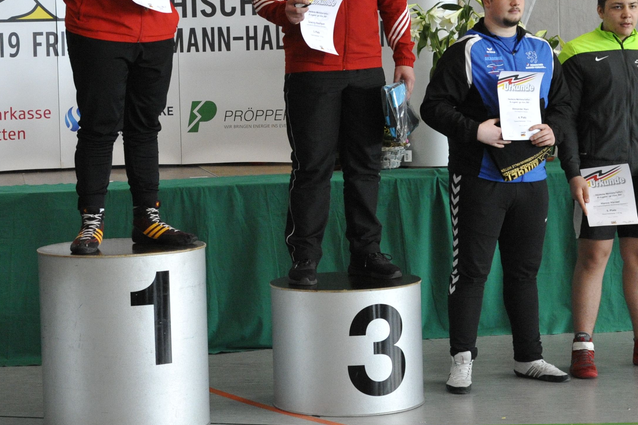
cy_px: 117
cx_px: 274
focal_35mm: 89
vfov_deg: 15.3
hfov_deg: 22.9
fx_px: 1577
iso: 5000
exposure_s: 1/500
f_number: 5
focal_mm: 50
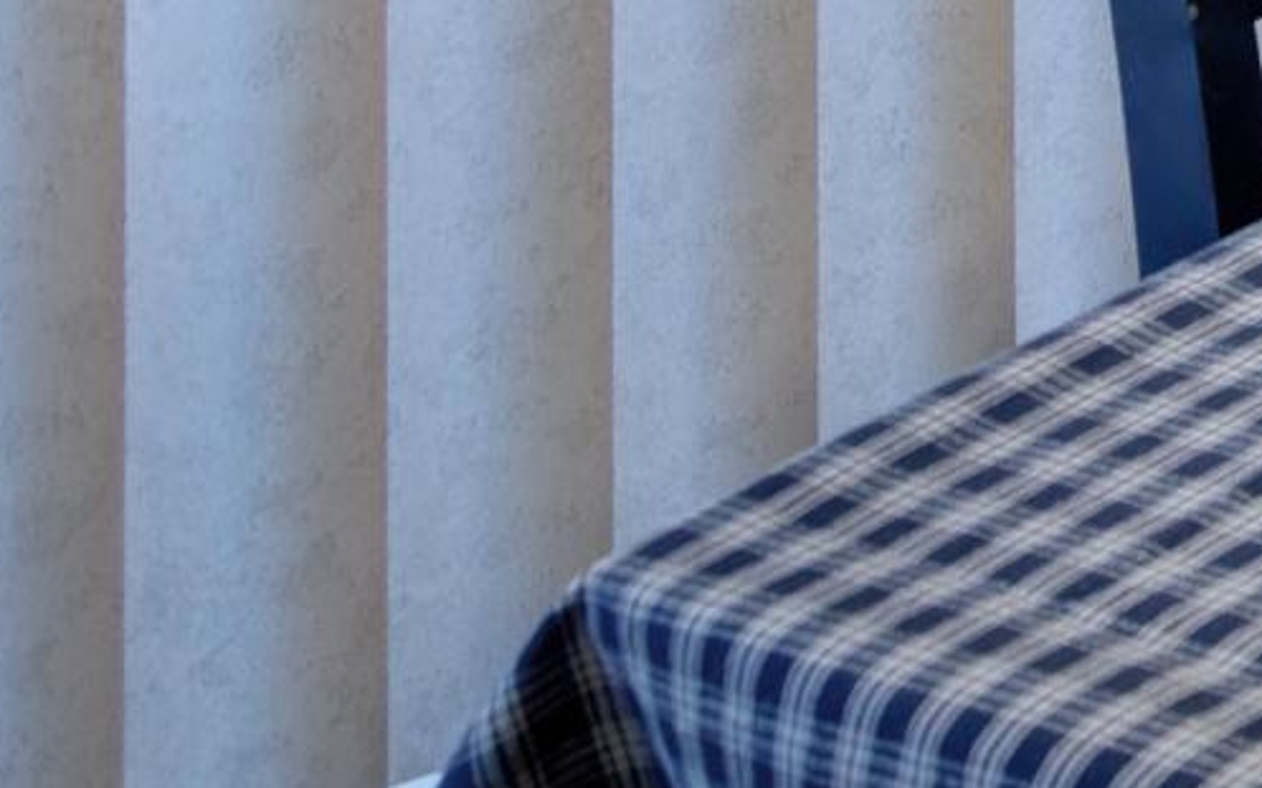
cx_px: 3560
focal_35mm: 101
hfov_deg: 12.2
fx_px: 3475
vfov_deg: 9.6
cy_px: -1658
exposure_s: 1/8
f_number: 6.3
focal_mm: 11
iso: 100
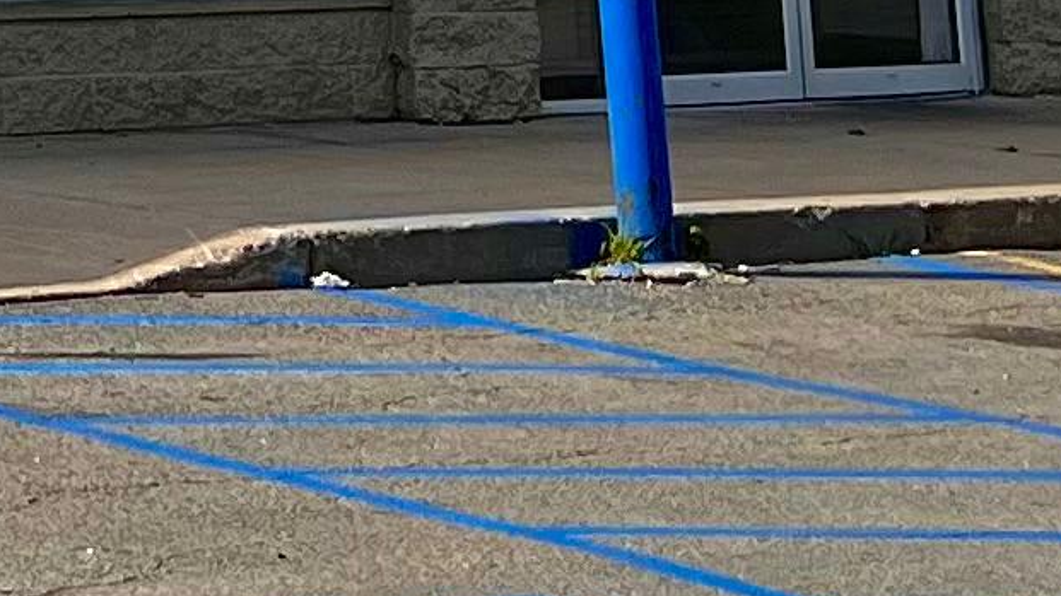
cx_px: -1020
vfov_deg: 6.1
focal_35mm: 184
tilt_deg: +10.5
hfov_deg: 10.8
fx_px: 5175
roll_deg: +0.7
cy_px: -1204
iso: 50
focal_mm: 5.7
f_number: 1.5
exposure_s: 1/5882
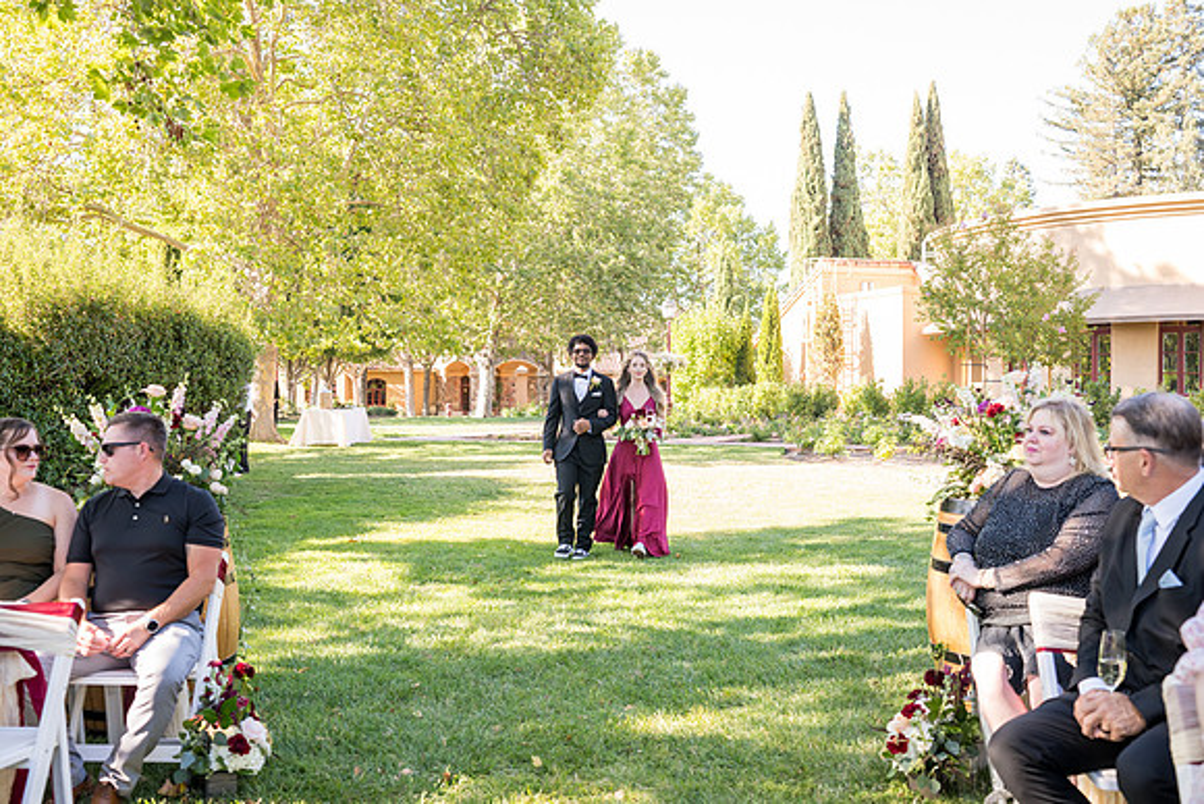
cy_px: 402
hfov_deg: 53.1
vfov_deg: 36.9
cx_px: 602
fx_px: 1204
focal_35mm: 36
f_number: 4
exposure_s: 1/400
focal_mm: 36
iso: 640
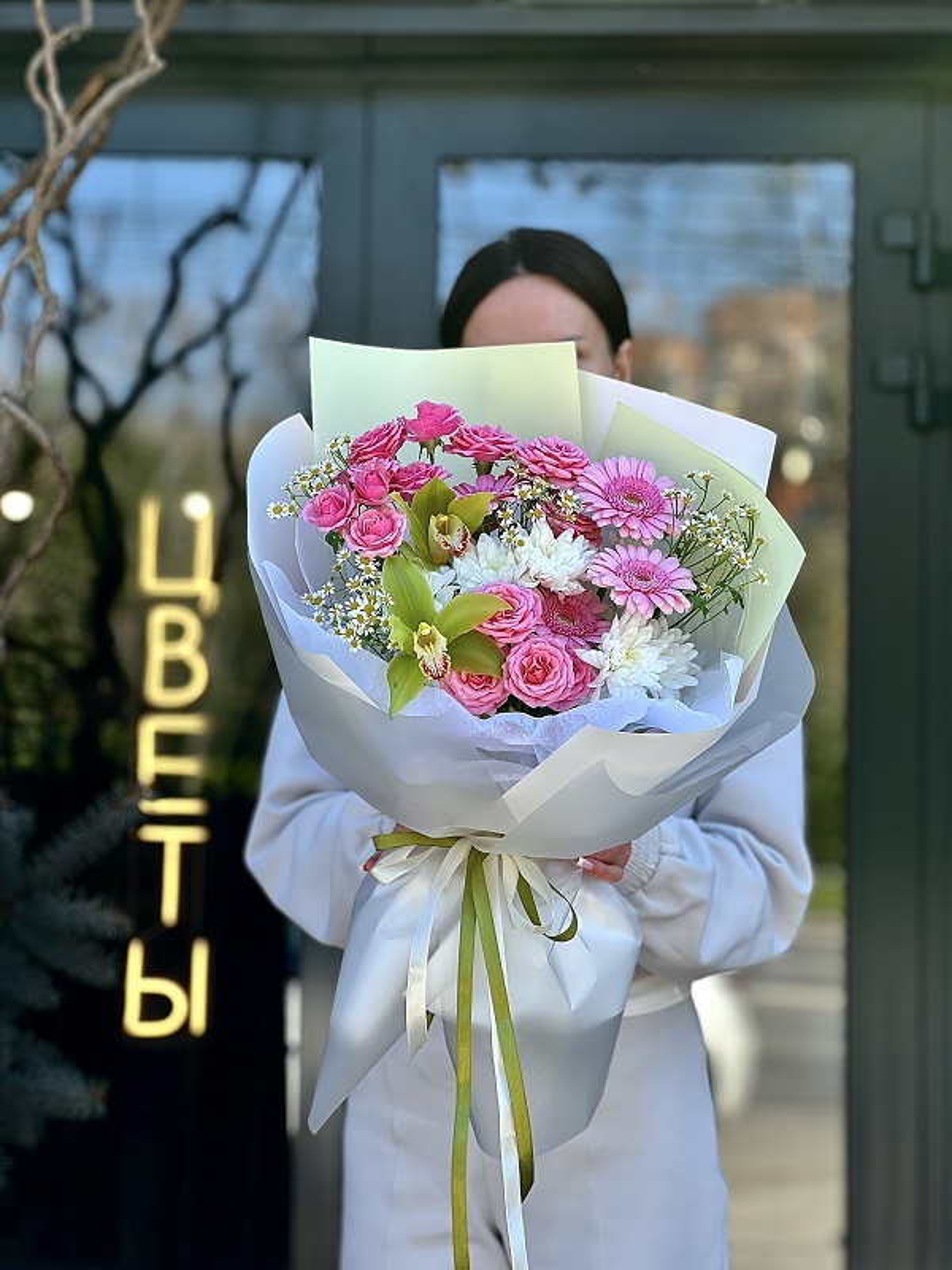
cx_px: 476
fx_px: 2824
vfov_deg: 25.3
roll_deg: -0.8
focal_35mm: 77
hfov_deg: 19.1
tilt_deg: +4.3
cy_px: 635
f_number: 2.8
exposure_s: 1/218
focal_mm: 9
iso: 25
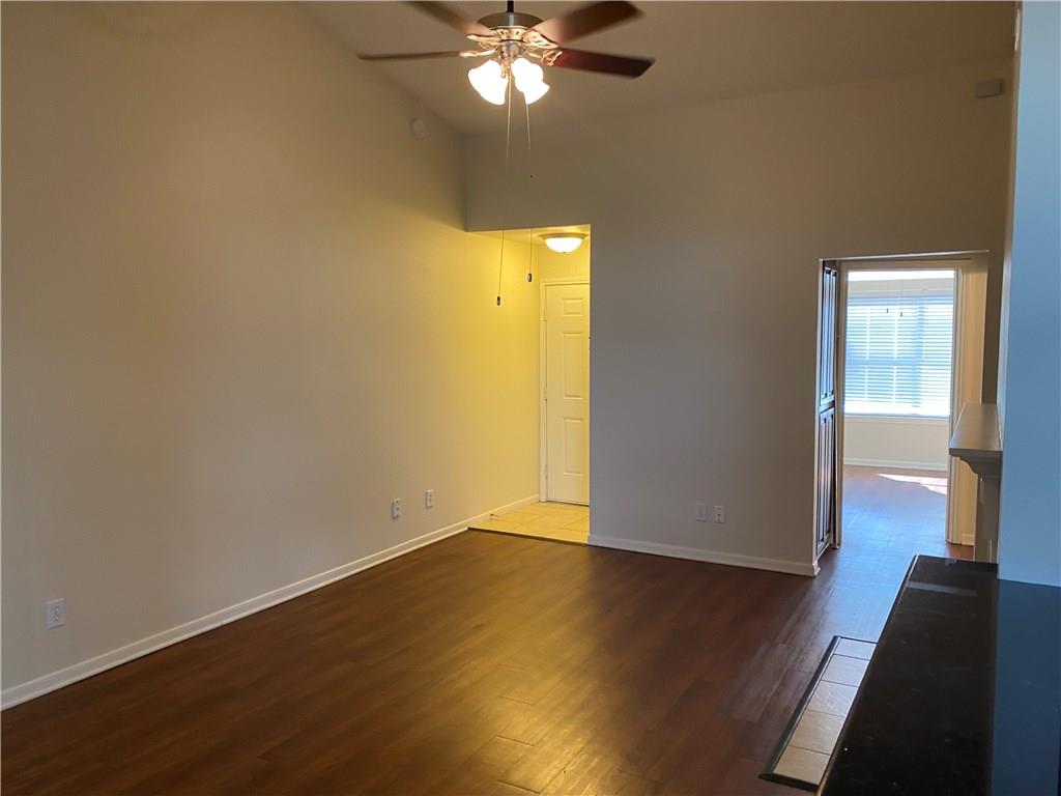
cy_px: 398
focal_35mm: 26
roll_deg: +0.3
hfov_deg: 67.3
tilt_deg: -6.3
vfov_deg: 53.1
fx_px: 797
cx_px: 530
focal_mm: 4.25
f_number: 1.8
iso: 125
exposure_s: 1/60
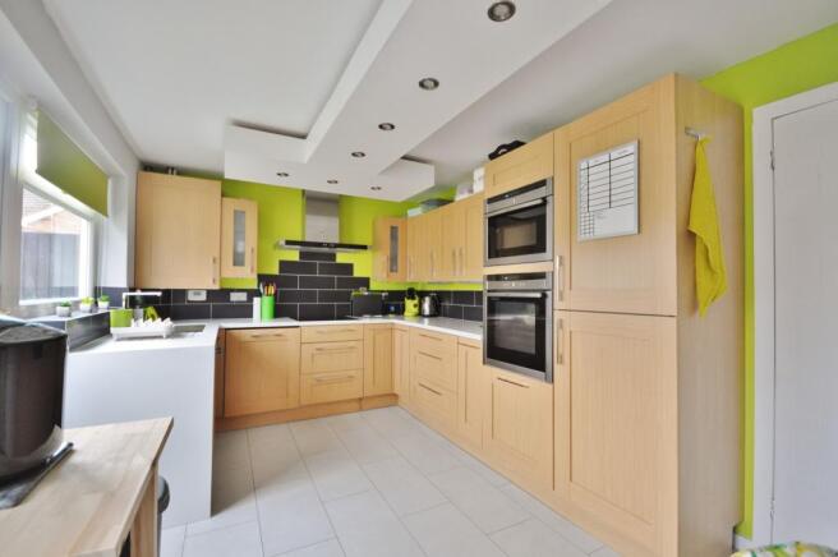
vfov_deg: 77.2
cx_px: 419
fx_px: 349
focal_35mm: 15
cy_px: 278
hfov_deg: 100.4
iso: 800
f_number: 4
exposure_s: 1/60
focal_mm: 10
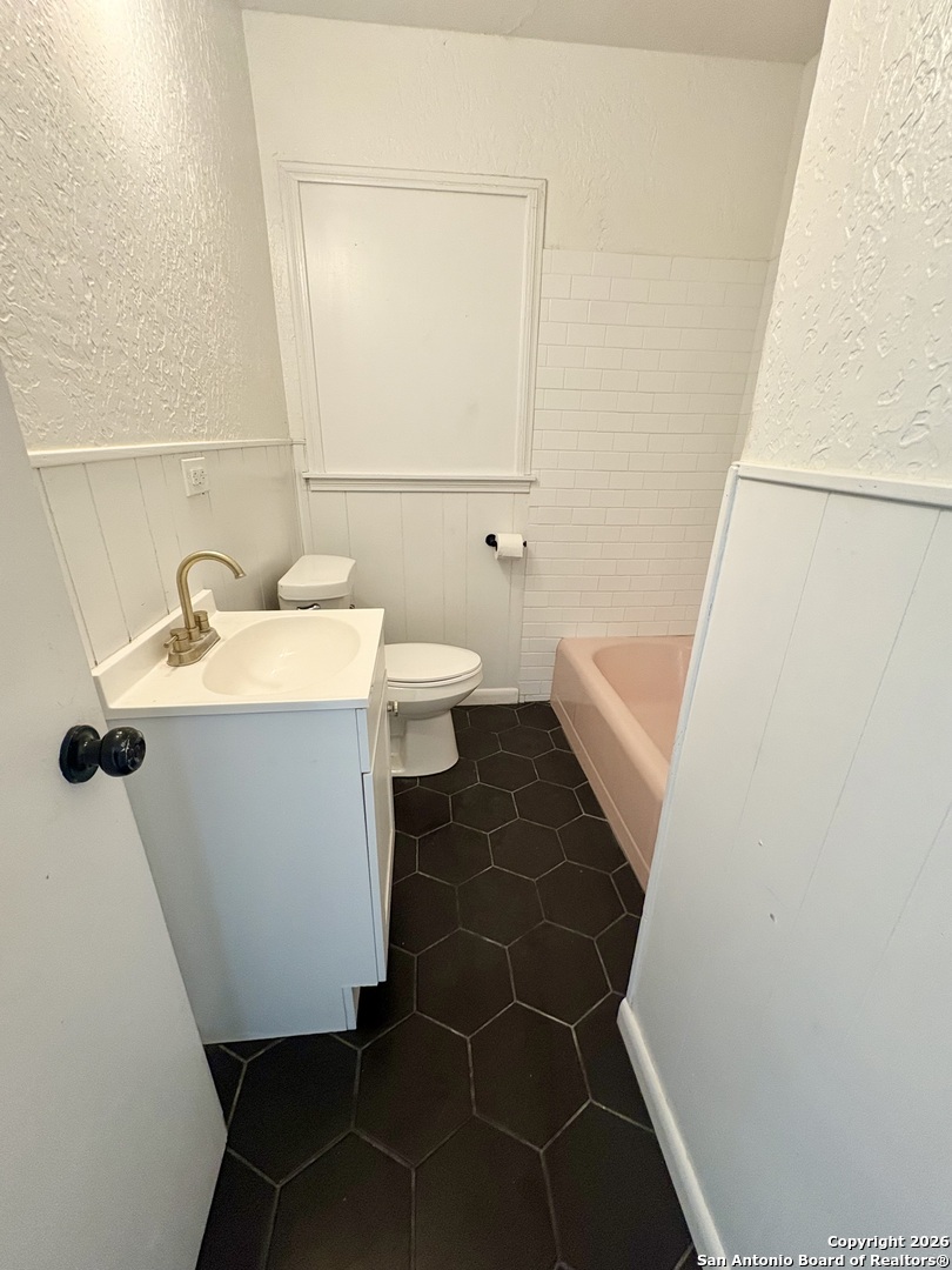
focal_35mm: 14
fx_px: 513
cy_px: 635
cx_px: 476
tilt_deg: -20.3
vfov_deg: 102.1
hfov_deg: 85.7
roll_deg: -1.6
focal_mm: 2.22
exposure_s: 1/60
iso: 320
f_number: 2.2
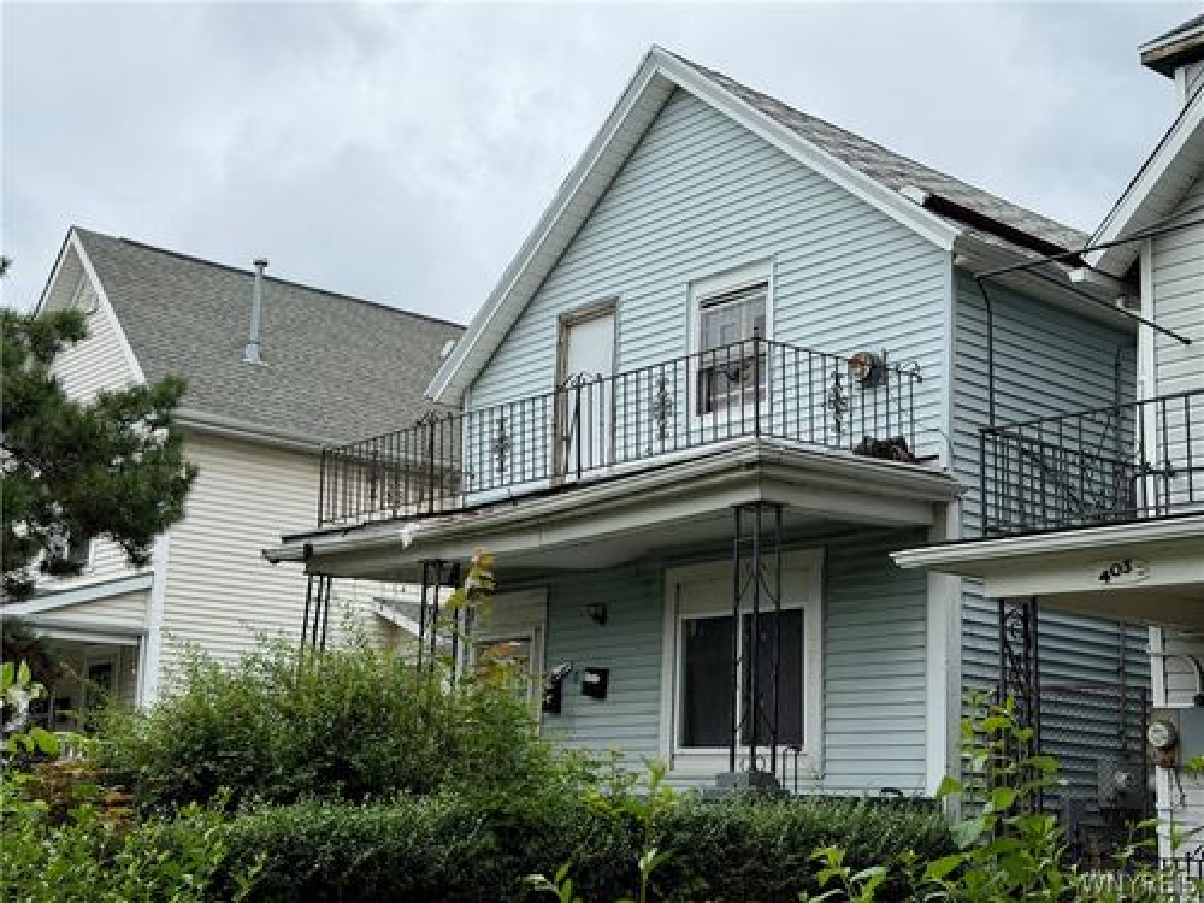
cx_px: 602
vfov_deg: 30.3
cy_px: 452
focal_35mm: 48
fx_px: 1670
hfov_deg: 39.7
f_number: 1.78
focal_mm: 6.76
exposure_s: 1/2208
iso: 64
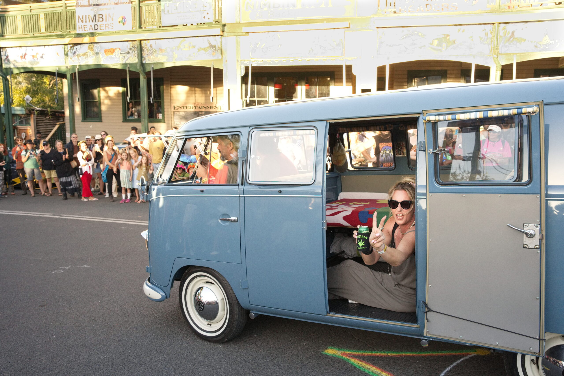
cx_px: 282
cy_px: 188
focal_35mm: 32
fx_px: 504
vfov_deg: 40.9
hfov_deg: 58.4
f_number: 6.3
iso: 4000
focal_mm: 32.2
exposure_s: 1/1000
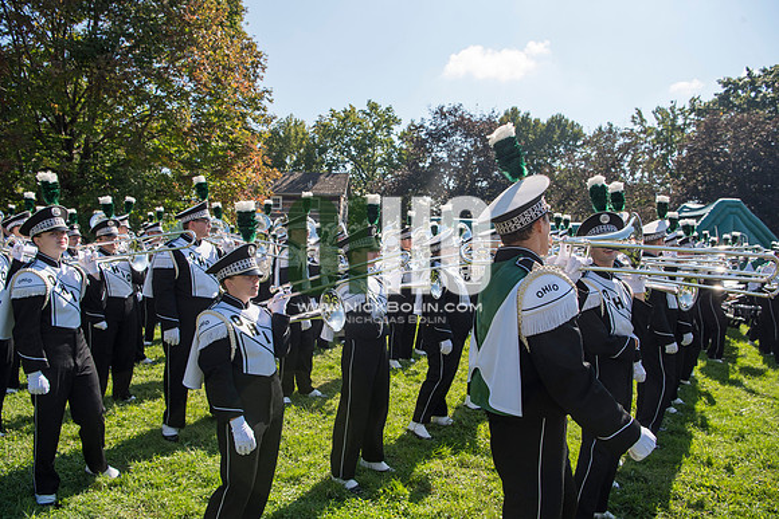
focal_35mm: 24
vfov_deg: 53.2
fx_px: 519
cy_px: 260
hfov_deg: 73.7
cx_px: 390
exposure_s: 1/1250
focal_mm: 24
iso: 200
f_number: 5.6
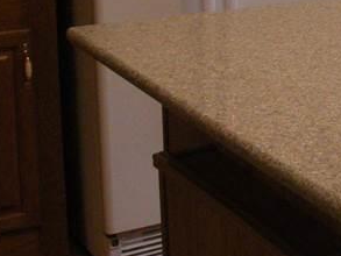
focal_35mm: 118
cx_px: 560
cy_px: -118
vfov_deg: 12.0
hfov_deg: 15.0
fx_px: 1163
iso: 202
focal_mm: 4.7
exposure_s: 1/59.8
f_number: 2.8
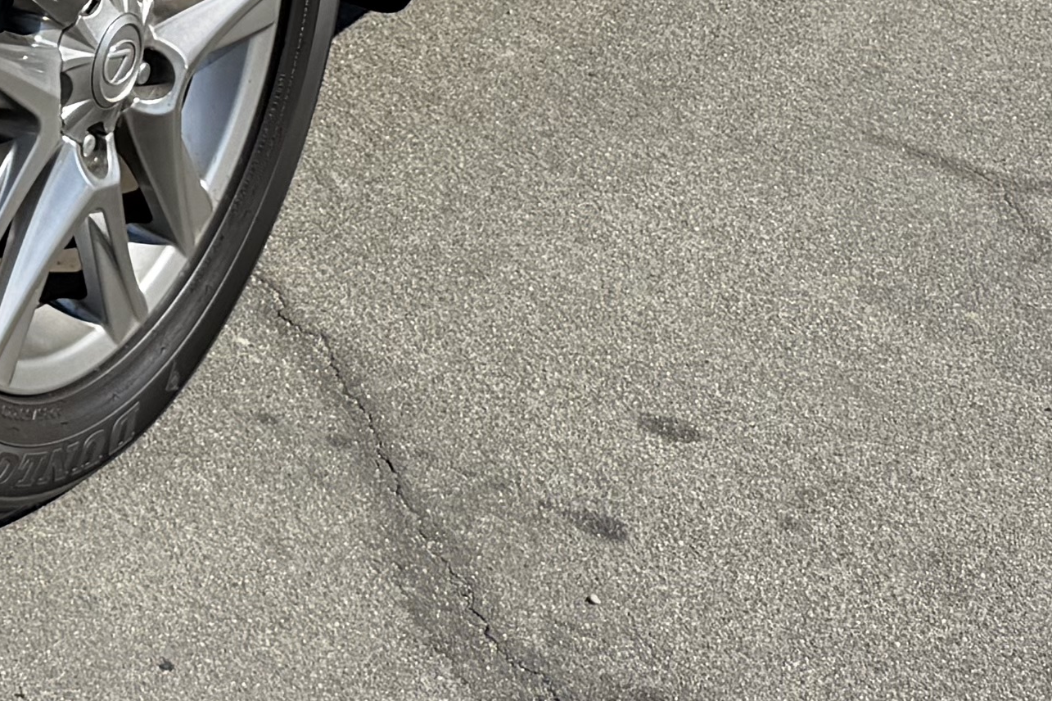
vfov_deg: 11.4
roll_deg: -1.5
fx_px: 3243
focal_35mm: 111
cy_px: -610
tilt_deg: -14.9
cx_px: -391
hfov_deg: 17.1
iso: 80
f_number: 1.78
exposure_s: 1/3279
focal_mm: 6.76
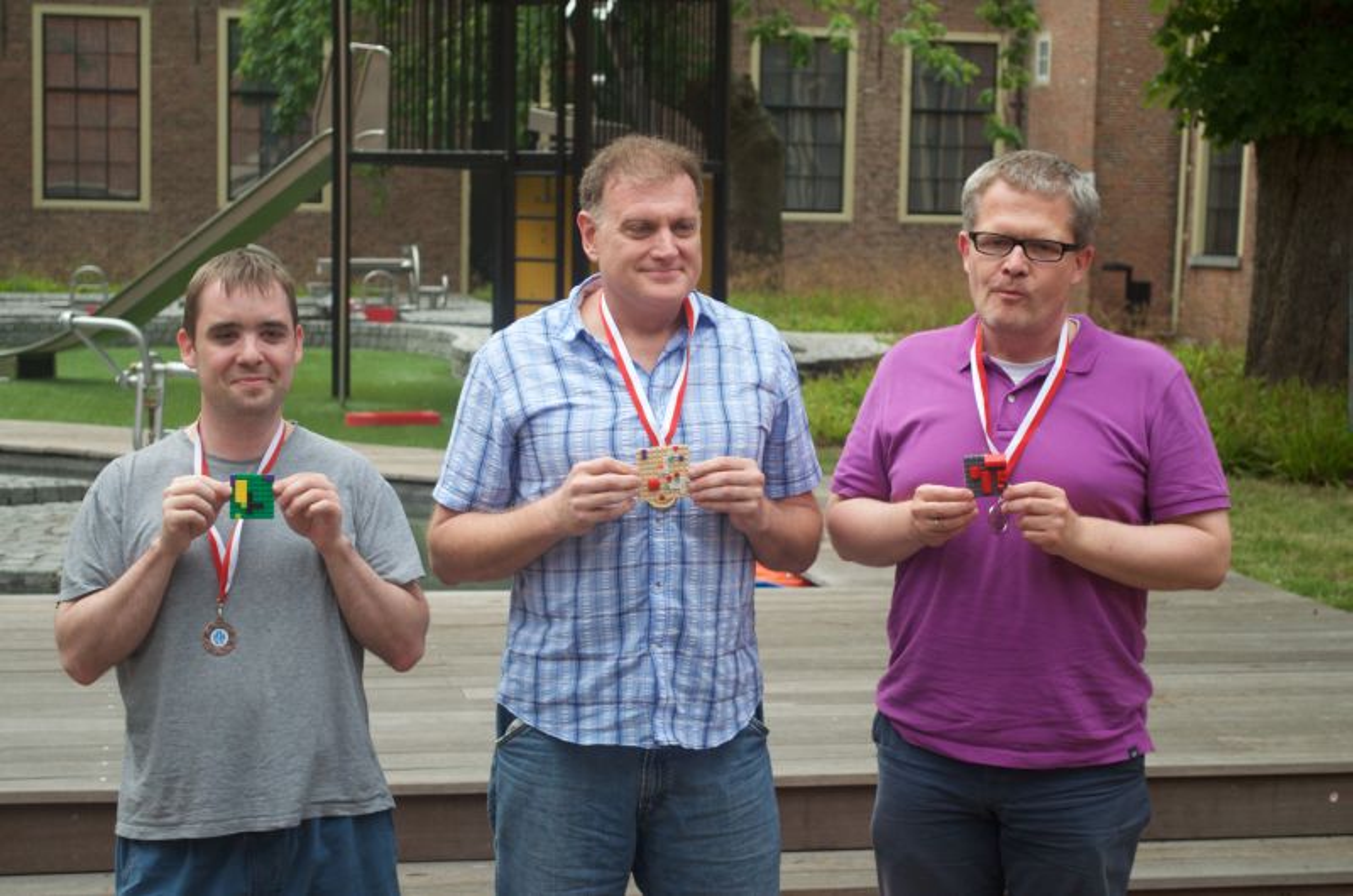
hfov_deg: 29.3
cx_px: 676
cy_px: 448
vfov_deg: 19.6
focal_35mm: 69
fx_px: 2588
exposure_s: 1/40
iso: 800
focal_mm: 46
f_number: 5.3
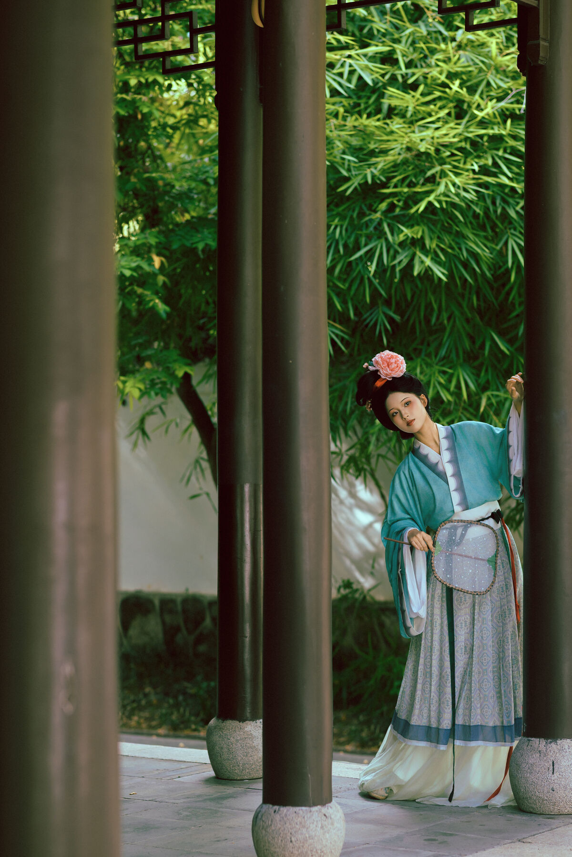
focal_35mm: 85
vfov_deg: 23.9
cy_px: 428
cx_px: 286
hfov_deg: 16.1
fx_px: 2026
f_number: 3.2
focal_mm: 85
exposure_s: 1/125
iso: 100
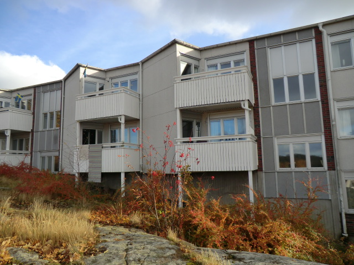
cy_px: 132
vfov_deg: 56.8
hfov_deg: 71.6
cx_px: 177
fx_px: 245
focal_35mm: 24
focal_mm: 4.3
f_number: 3.2
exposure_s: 1/400
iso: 64
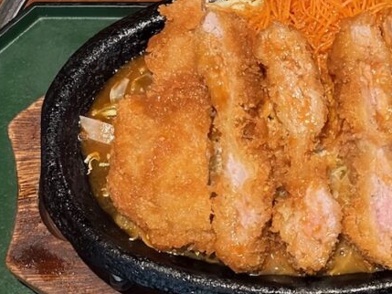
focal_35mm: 124
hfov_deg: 15.7
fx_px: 1405
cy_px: 309
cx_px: 370
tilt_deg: -70.8
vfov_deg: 11.8
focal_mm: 5.96
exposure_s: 1/33
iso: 200
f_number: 1.6
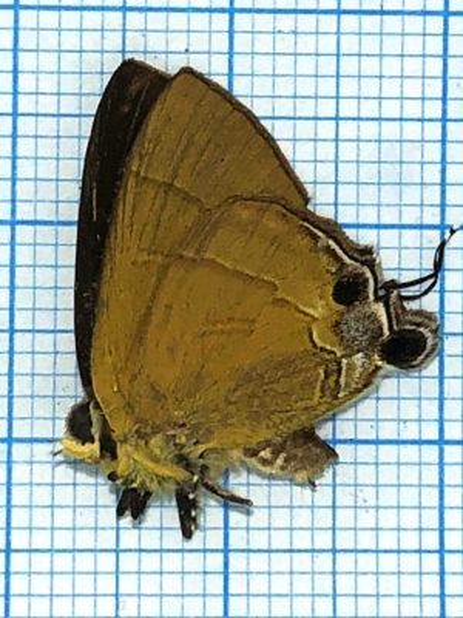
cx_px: 232
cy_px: 309
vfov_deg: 63.4
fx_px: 499
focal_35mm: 28
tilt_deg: -89.2
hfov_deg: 49.7
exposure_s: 1/960
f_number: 1.8
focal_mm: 3.99
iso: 20
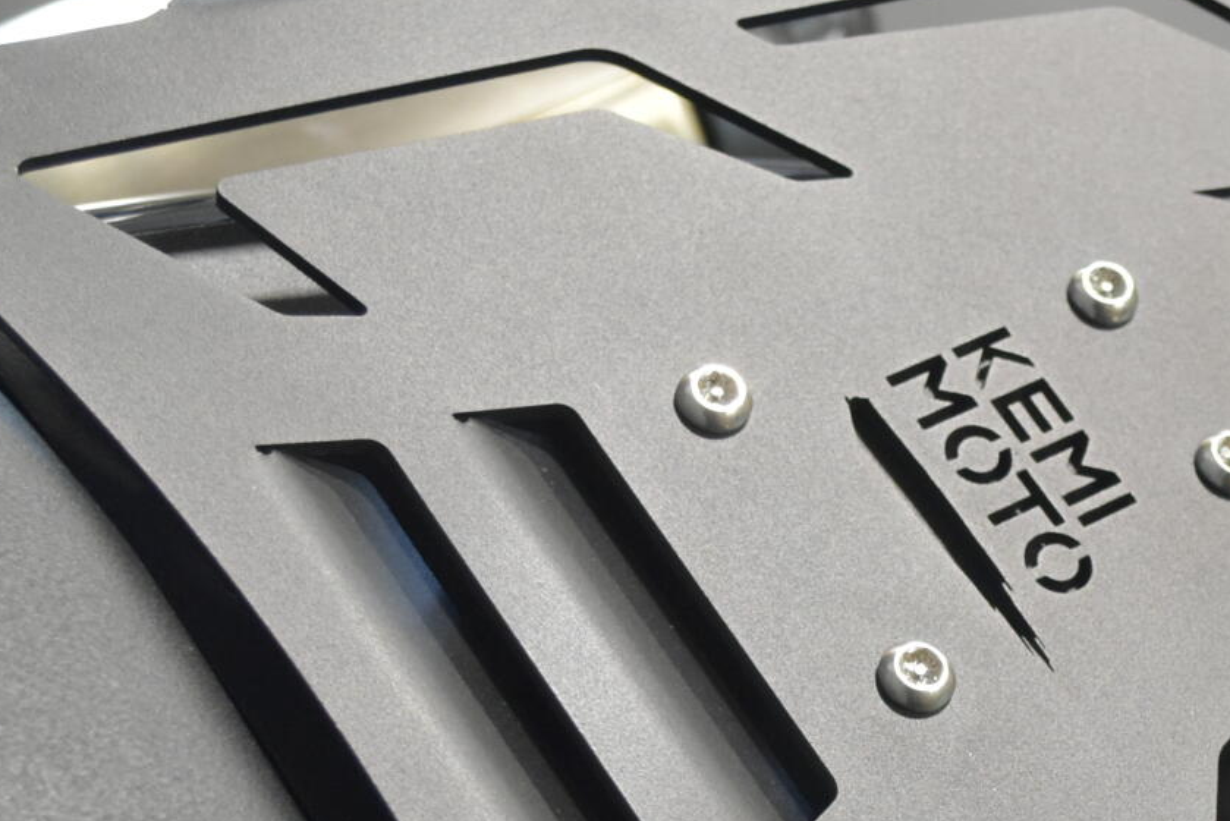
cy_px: 750
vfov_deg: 14.6
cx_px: 975
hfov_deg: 21.6
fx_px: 3178
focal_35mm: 93
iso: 1400
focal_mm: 26
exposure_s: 1/30
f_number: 4.2
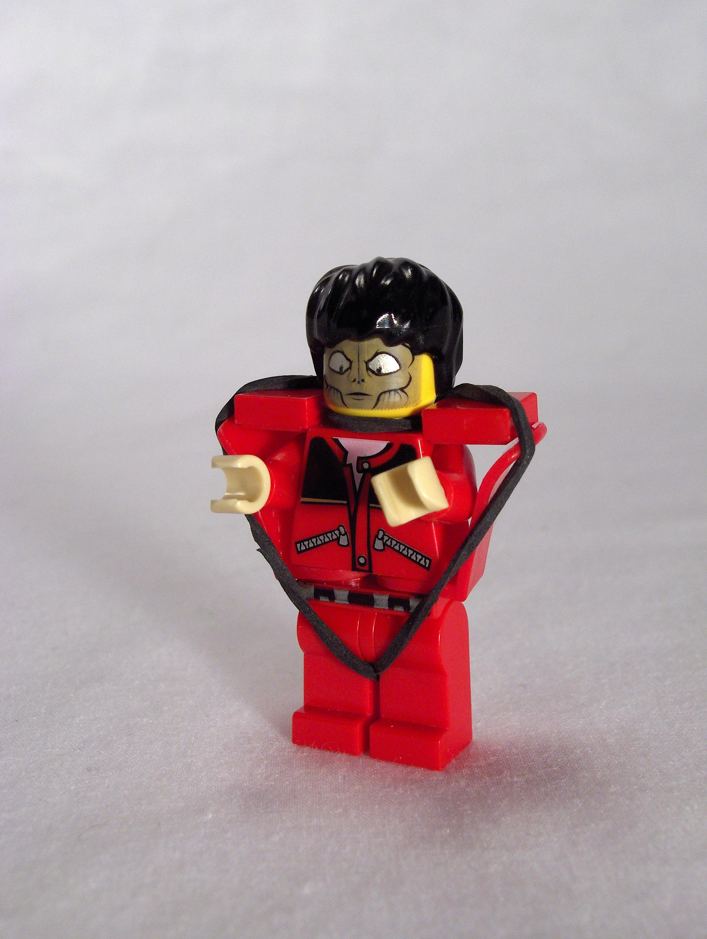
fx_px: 1195
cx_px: 354
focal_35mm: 44
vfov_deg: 42.9
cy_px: 470
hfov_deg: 32.9
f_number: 5
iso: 100
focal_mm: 9
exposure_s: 1/179
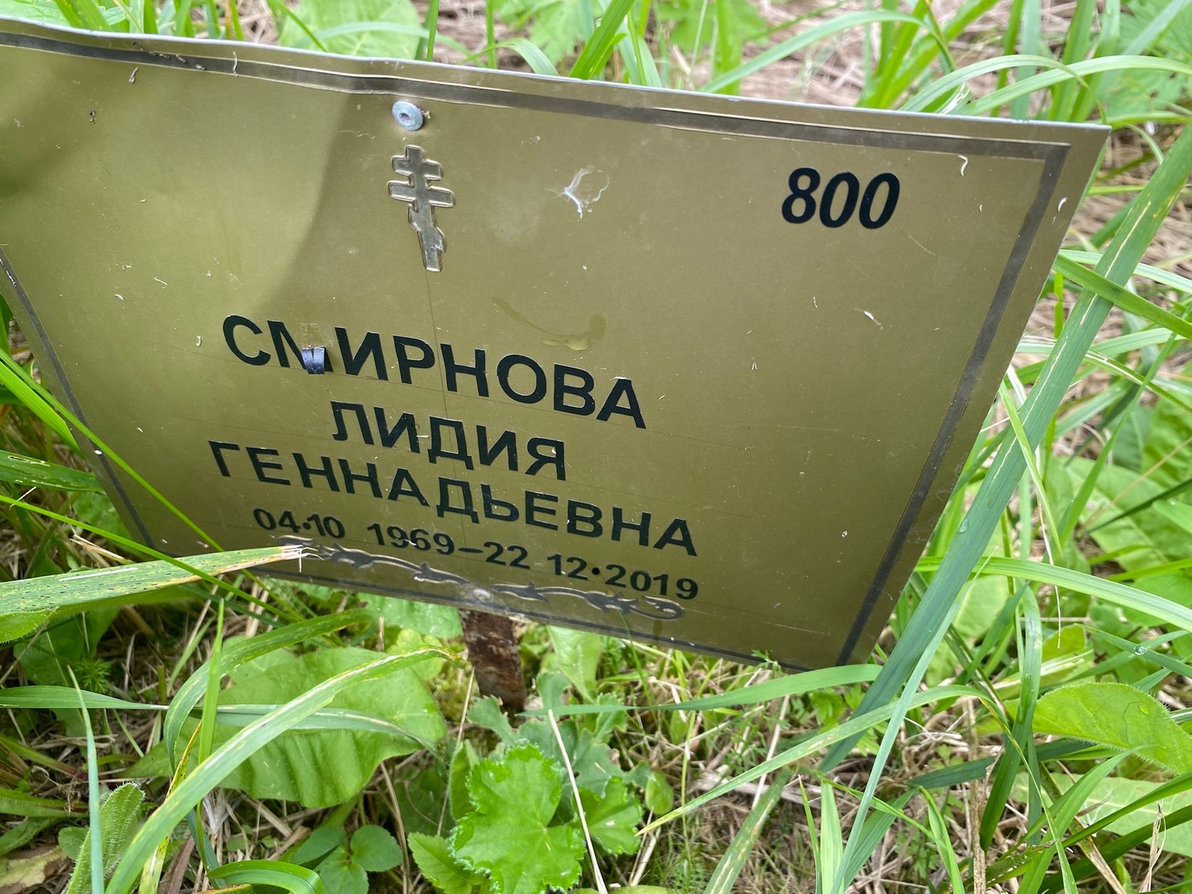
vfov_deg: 53.1
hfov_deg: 67.3
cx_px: 596
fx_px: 895
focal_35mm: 26
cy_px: 447
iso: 32
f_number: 1.8
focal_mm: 4.25
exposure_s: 1/146
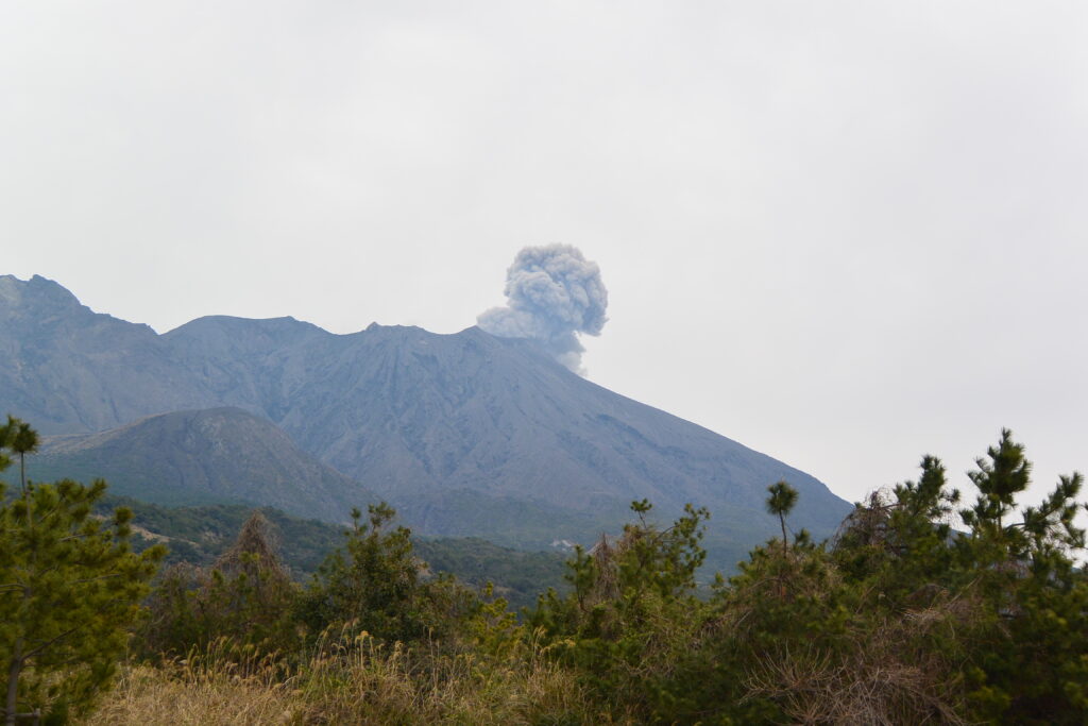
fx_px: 1844
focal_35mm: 61
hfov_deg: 32.9
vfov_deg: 22.3
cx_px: 544
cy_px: 363
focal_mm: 22.9
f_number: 5
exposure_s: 1/320
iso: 160
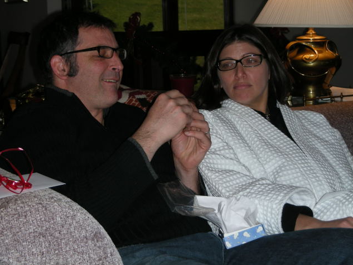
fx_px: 898
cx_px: 178
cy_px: 132
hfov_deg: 22.2
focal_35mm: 88
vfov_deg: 16.8
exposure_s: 1/120
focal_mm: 14.6
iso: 68
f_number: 3.5
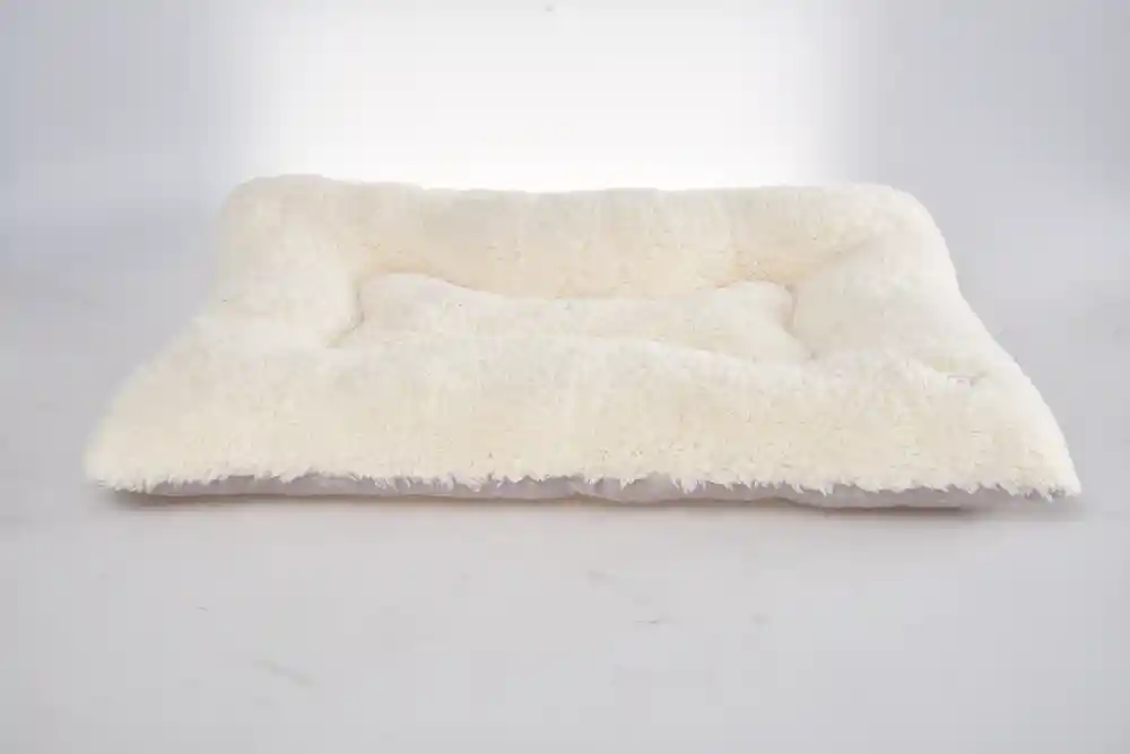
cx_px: 565
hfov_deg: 41.1
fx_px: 1507
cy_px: 377
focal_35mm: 48
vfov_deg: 28.1
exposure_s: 1/125
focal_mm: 48
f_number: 13
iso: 250
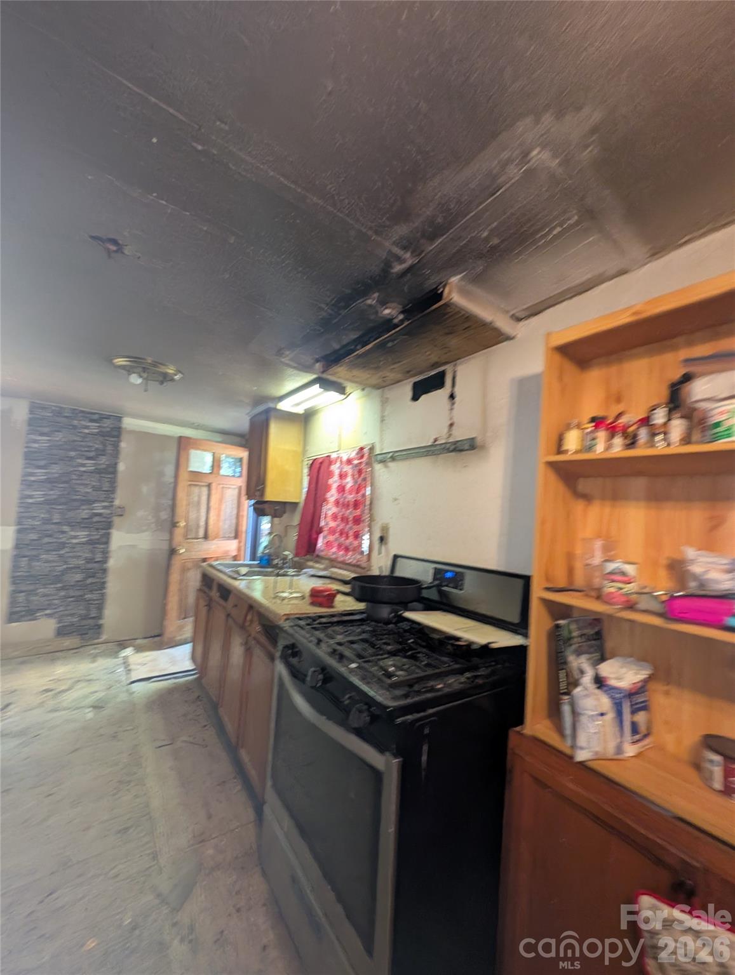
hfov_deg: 94.7
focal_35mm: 12
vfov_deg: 110.4
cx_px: 368
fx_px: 339
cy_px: 488
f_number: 1.95
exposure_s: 1/40
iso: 290
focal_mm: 2.23
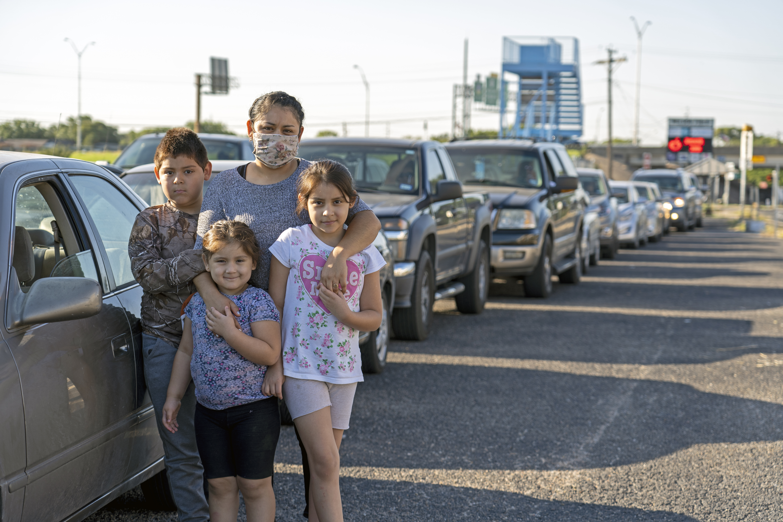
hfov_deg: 26.7
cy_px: 261
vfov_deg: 17.9
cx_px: 392
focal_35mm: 76
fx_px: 1653
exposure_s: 1/250
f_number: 4.5
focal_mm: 76
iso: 100
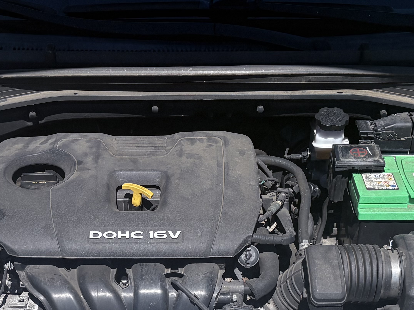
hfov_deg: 28.1
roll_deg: +4.1
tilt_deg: -37.0
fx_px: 825
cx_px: 183
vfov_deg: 20.6
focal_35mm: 69
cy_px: 307
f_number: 1.6
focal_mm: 5.96
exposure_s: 1/4608
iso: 64
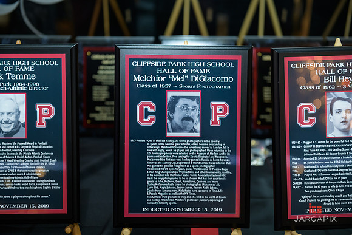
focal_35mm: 58
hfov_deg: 34.5
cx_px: 176
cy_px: 118
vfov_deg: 23.4
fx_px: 567
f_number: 3.2
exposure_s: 1/125
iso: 1000
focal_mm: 58
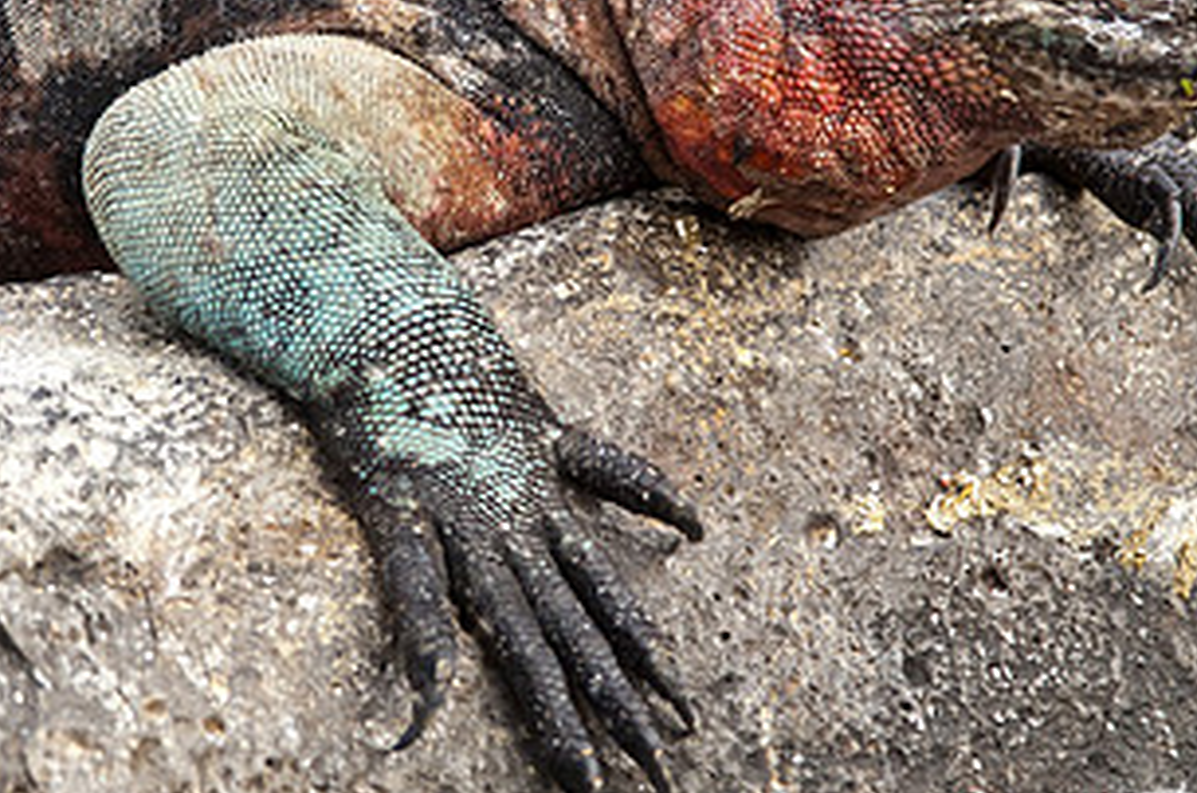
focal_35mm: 713
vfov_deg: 1.9
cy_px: 186
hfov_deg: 2.9
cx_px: 459
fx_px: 23658
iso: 400
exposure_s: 1/320
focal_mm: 250
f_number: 8
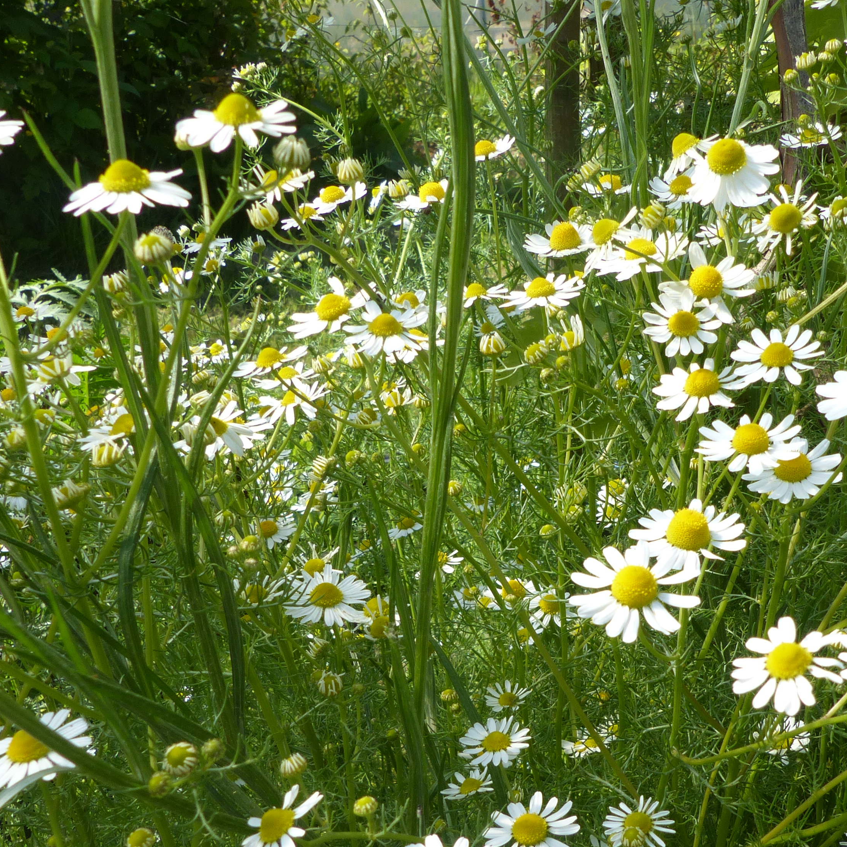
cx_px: 544
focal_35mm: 40
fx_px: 1107
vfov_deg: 41.3
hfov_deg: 41.5
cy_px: 565
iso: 100
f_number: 4
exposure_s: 1/400
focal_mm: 4.5
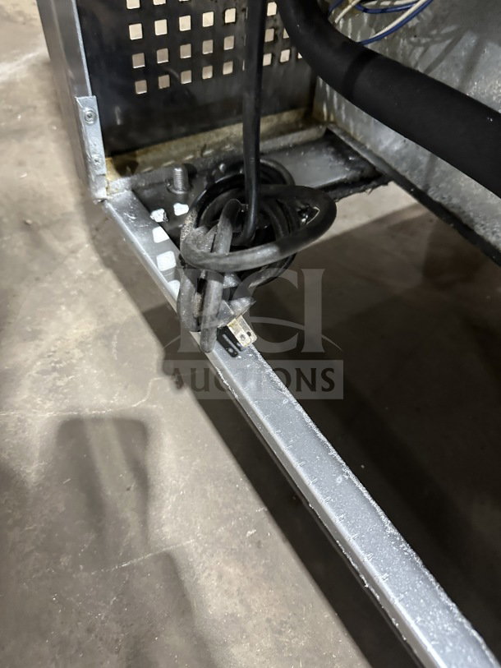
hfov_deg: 56.8
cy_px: 334
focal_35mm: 24
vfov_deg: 71.6
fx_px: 463
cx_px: 250
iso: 1000
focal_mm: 6.86
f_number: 1.78
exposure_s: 1/56
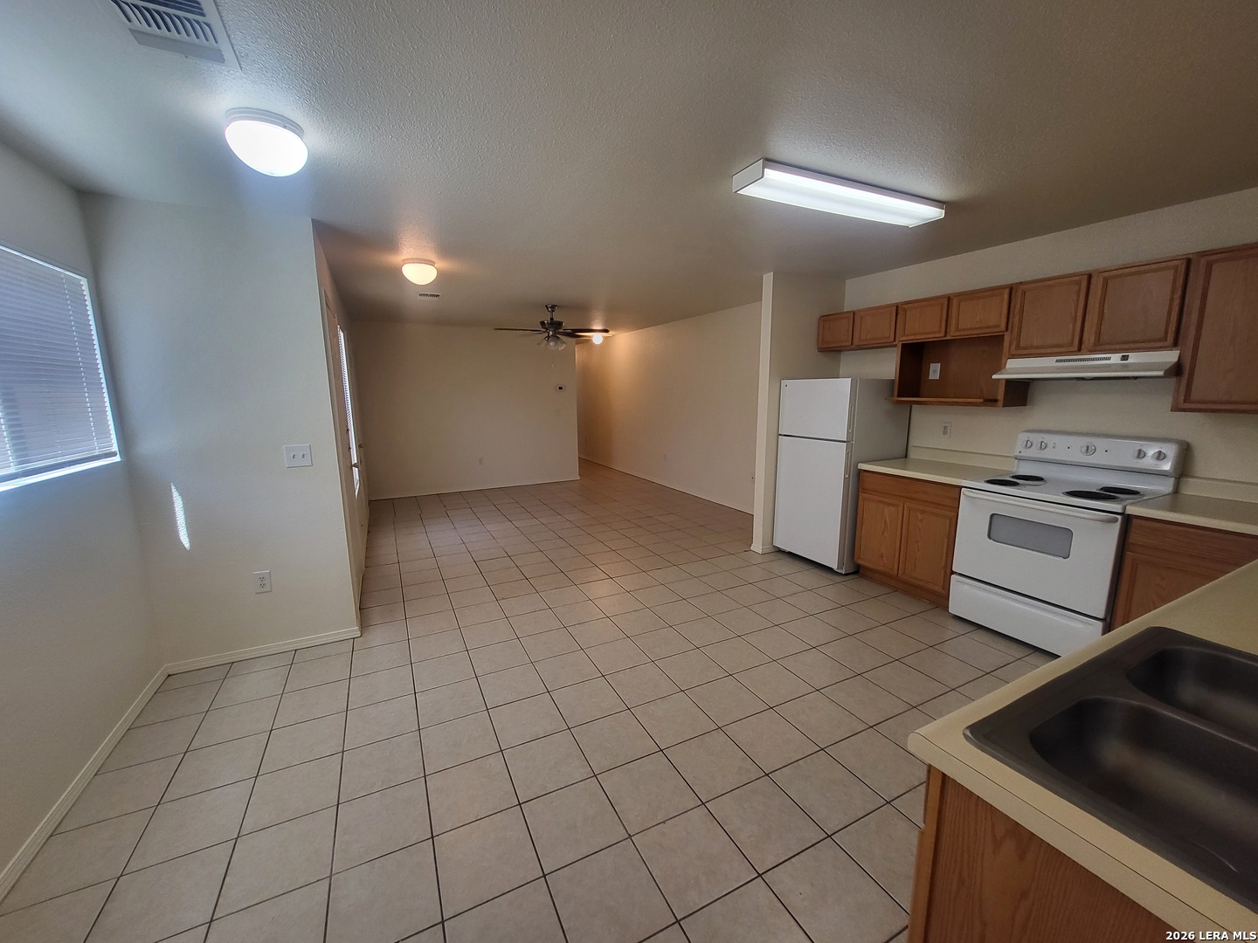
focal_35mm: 13
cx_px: 629
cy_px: 472
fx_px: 472
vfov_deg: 89.9
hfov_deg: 106.2
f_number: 2.2
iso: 125
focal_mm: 1.74
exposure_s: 1/60
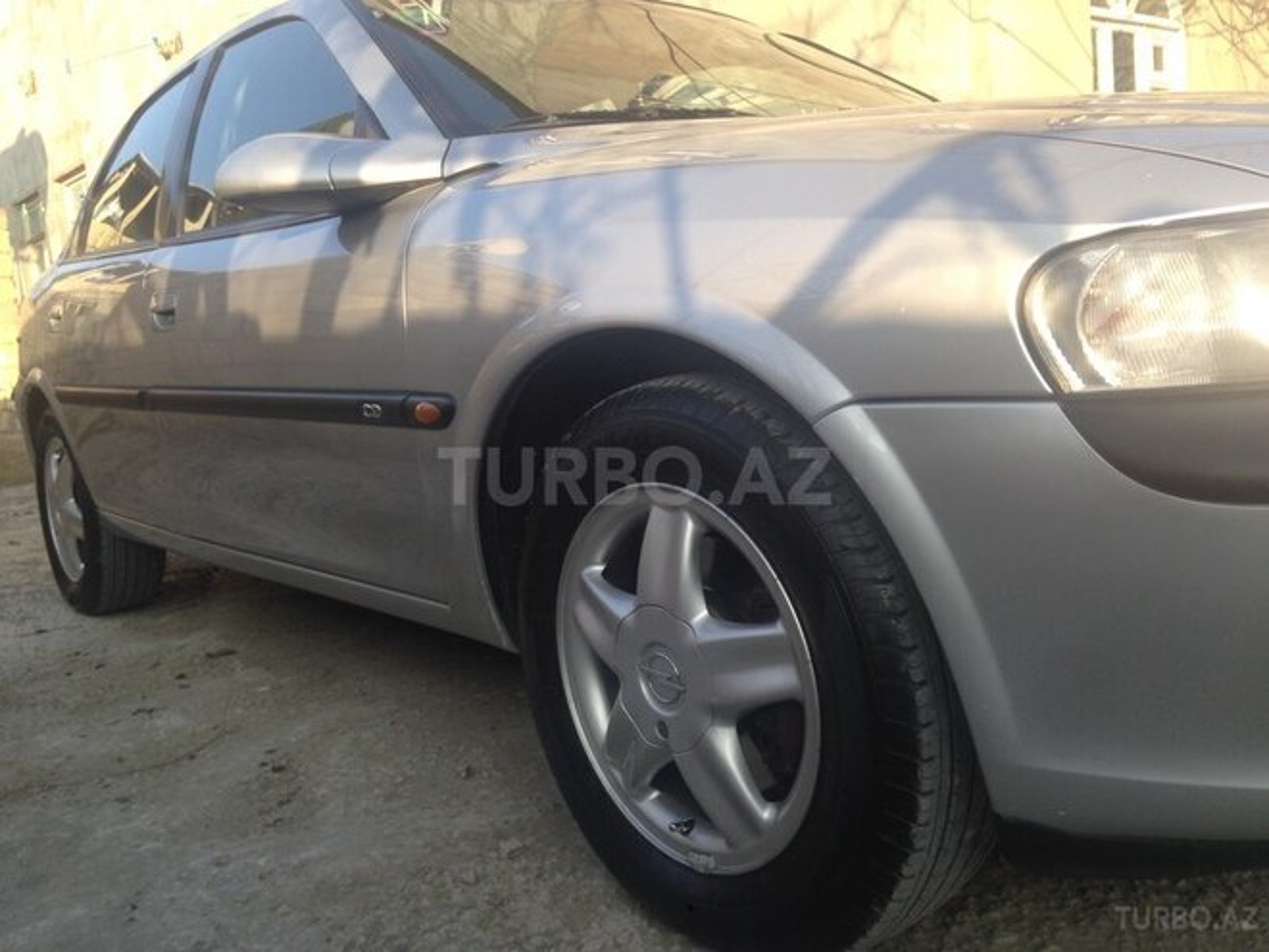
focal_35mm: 33
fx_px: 1210
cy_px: 476
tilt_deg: -4.2
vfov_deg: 42.9
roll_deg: +6.6
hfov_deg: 55.4
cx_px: 634
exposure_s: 1/345
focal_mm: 4.12
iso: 50
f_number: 2.4
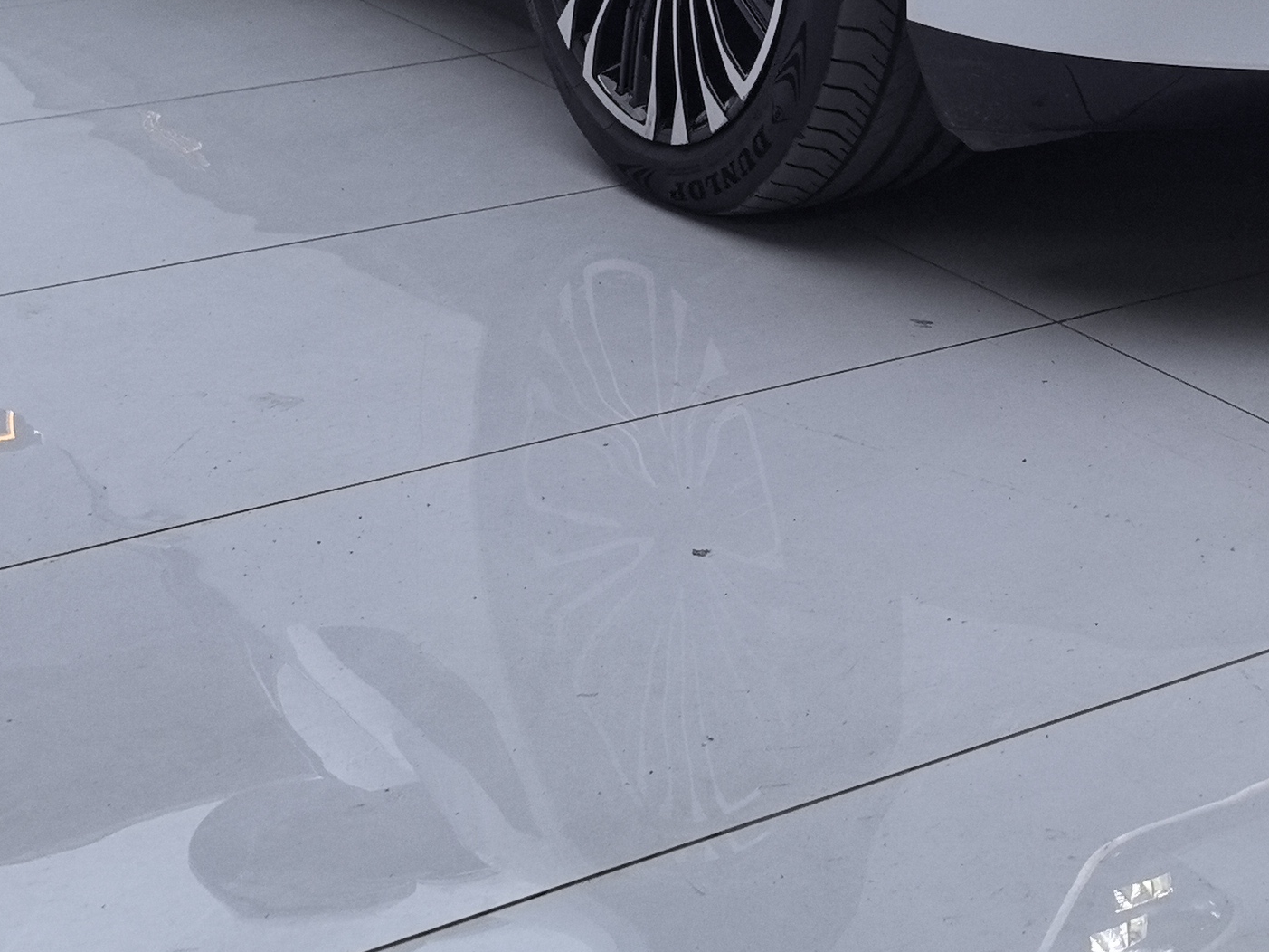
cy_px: -316
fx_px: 2823
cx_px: 1050
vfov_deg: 17.8
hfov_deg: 24.8
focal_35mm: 77
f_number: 2
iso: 50
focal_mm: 6.35
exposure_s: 1/206
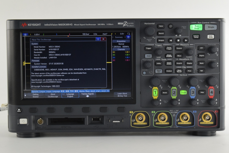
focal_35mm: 72
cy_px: 76
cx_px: 114
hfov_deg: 28.1
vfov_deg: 18.9
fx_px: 458
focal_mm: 48
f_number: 18
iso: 1600
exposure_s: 1/50
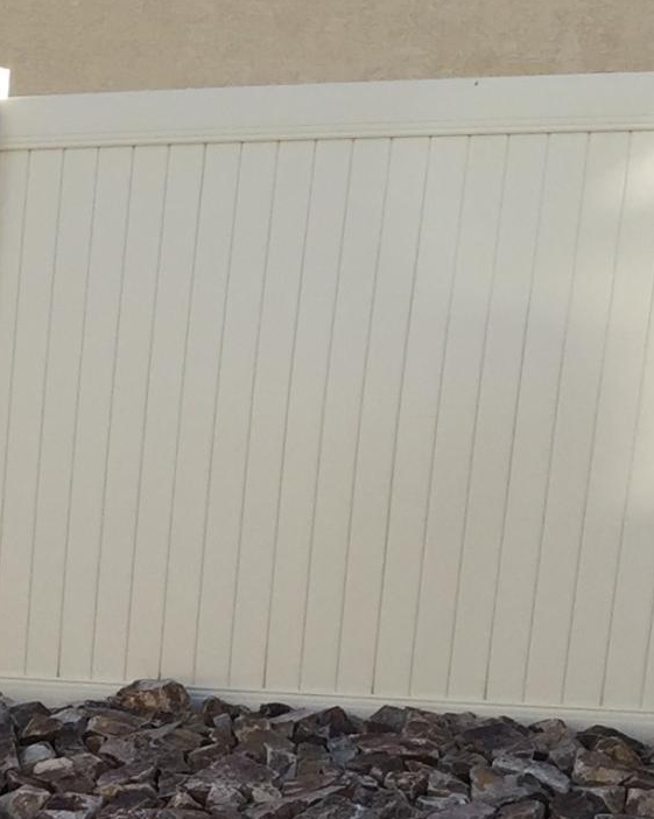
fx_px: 2929
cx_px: -780
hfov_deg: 11.2
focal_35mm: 121
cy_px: 1185
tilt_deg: -13.6
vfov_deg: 14.9
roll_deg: -0.4
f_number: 2.2
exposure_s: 1/514
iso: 32
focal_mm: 4.15
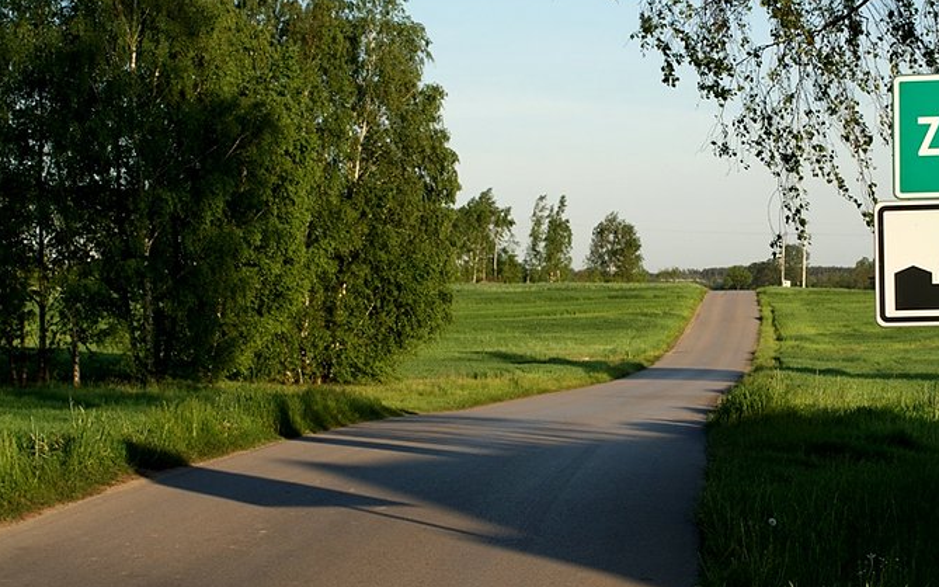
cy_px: 205
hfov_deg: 22.4
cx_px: 574
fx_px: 2372
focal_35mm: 93
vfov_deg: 14.1
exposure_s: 1/160
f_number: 9
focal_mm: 45
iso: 100
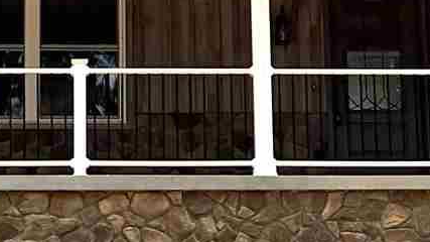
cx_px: 131
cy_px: -27
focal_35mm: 188
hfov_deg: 11.4
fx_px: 2143
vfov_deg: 6.4
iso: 125
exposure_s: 1/6711
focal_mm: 6.76
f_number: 1.78
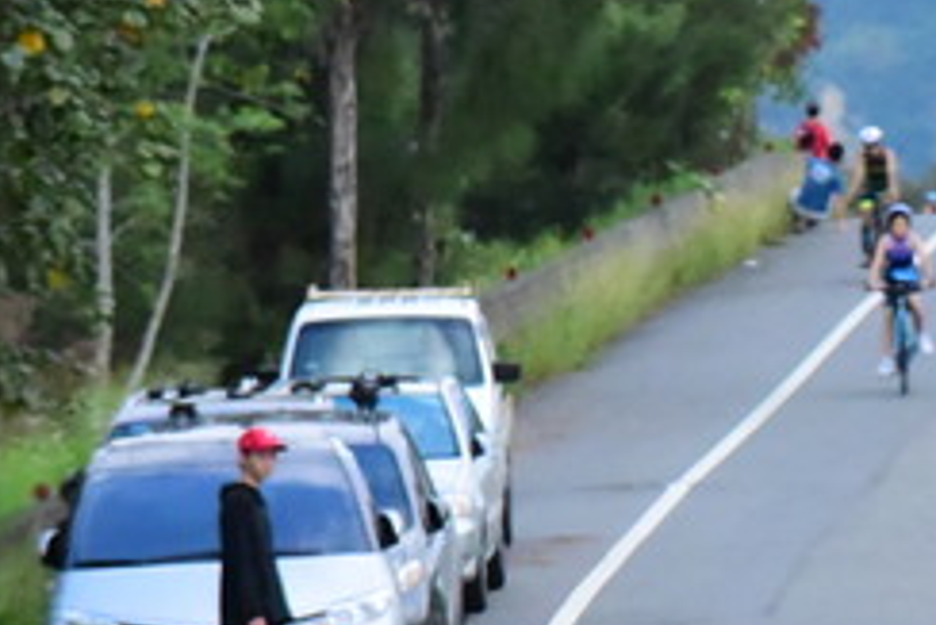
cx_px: 1423
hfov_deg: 3.8
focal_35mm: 543
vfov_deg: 2.5
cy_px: 481
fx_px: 14126
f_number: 10
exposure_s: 1/4000
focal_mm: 170
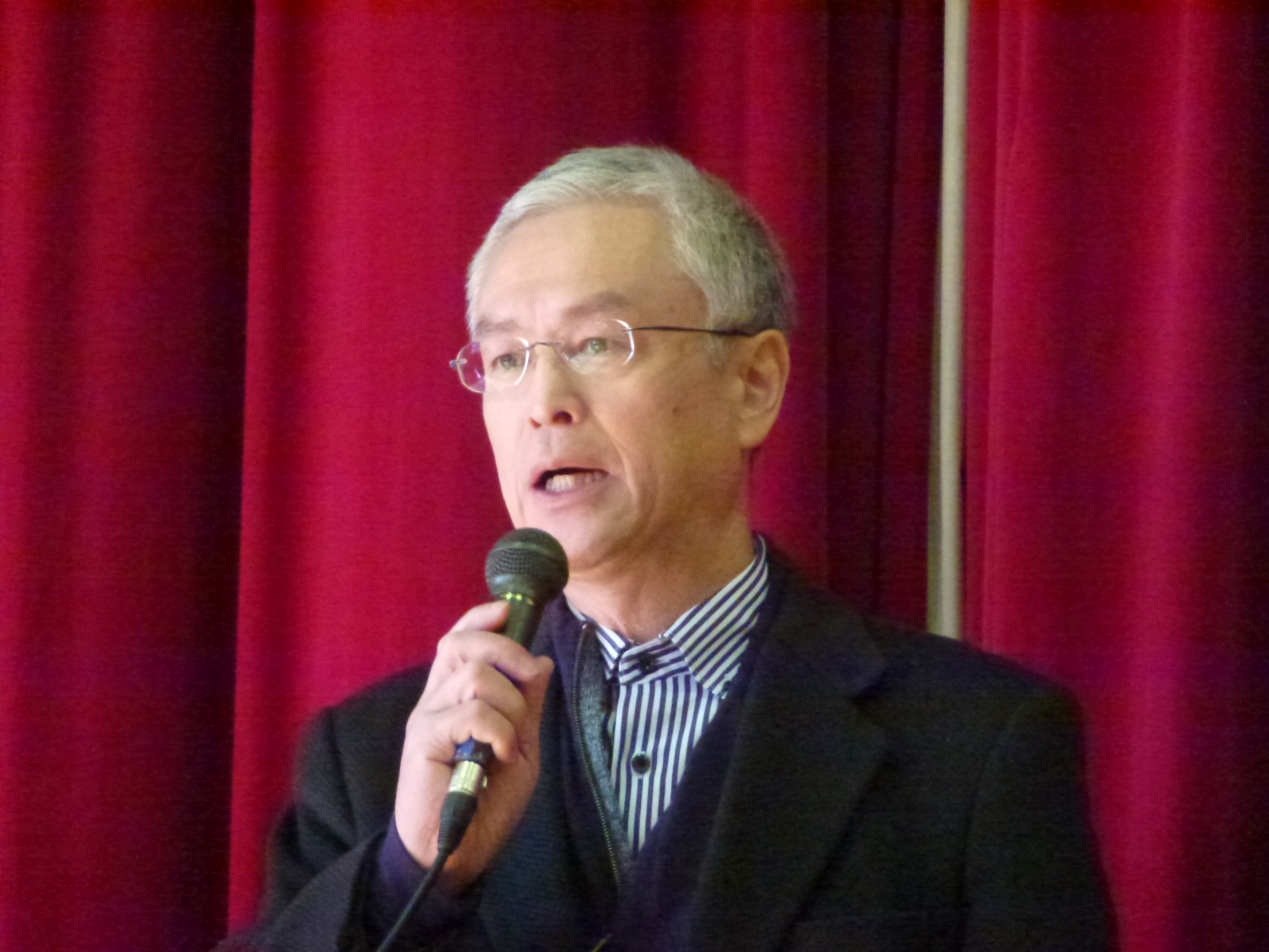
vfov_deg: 4.5
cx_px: 634
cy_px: 476
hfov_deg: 6.1
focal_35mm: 327
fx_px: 11988
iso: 1600
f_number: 5.8
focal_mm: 58.6
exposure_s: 1/60
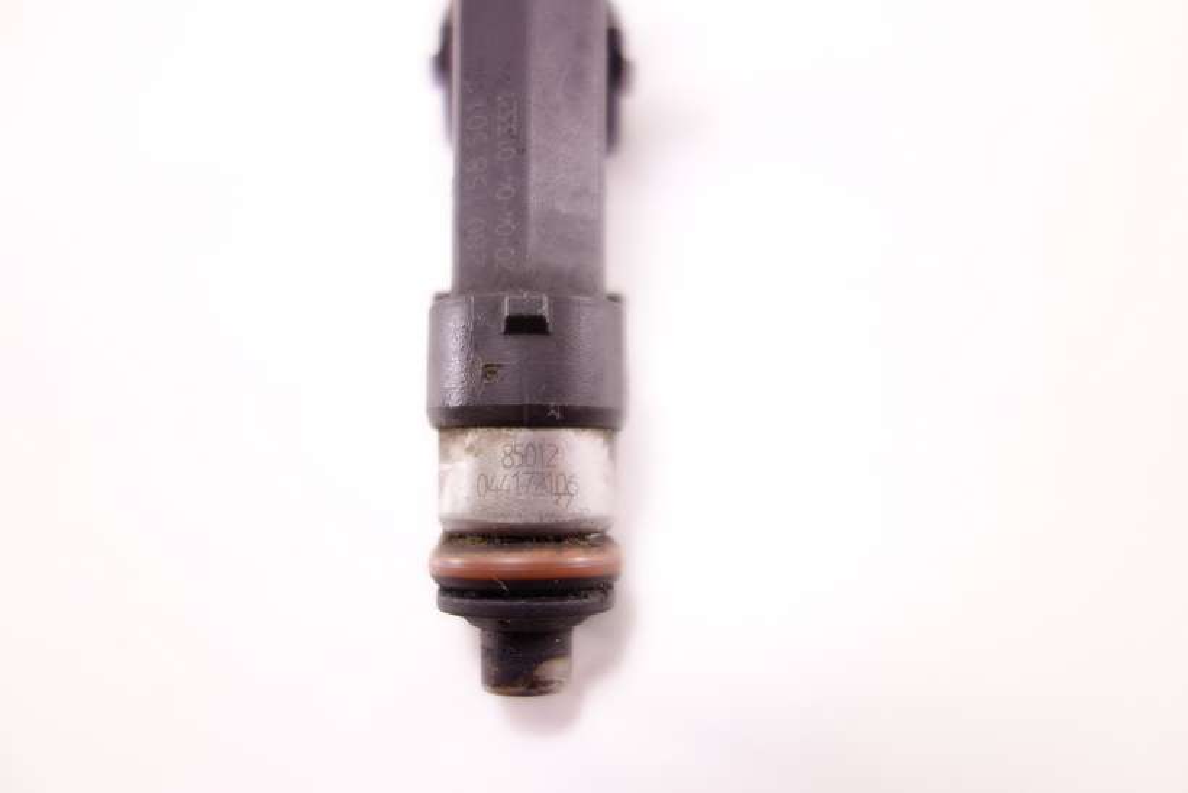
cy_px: 396
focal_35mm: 28
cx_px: 594
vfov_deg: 46.4
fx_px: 924
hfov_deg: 65.5
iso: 125
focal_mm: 10.4
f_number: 1.8
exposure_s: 1/100
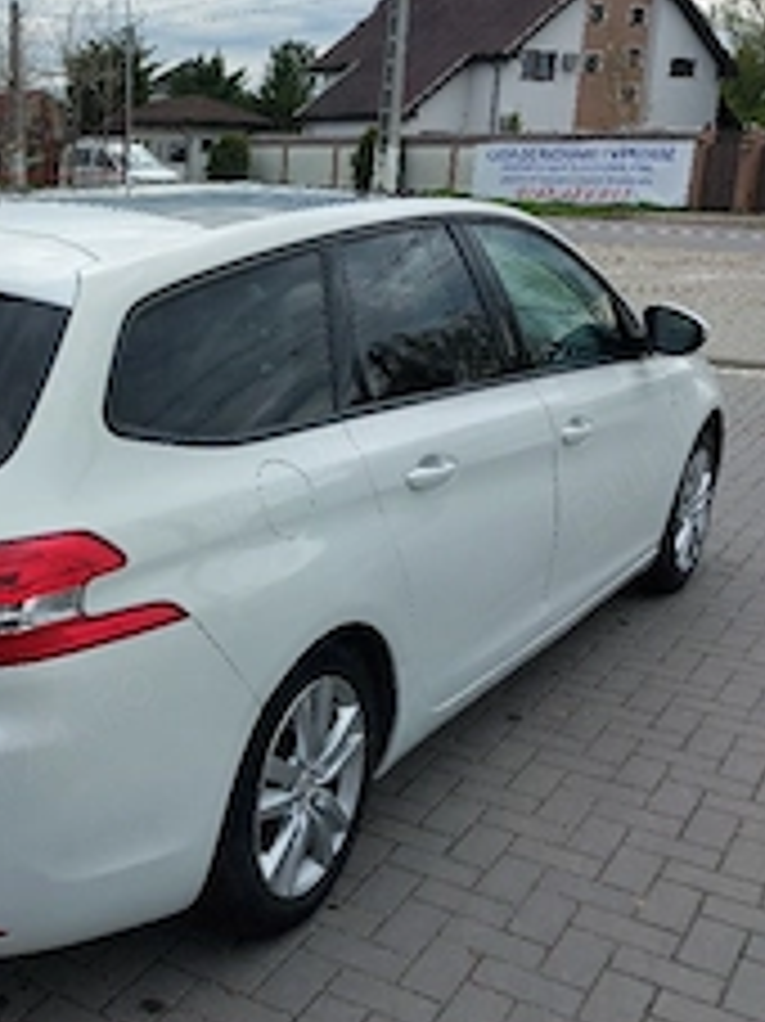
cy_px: 477
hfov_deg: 31.5
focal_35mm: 44
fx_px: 1298
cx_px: 99
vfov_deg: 42.9
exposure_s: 1/1111
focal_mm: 5.23
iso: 25
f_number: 1.8
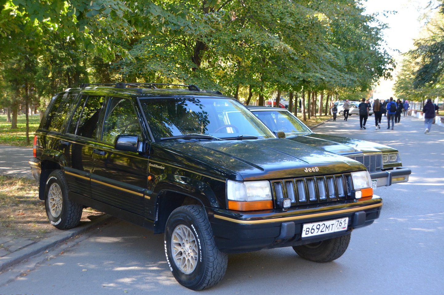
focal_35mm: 50
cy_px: 151
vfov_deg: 27.0
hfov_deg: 39.6
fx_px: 616
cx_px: 216
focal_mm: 32
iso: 400
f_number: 5
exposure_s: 1/100
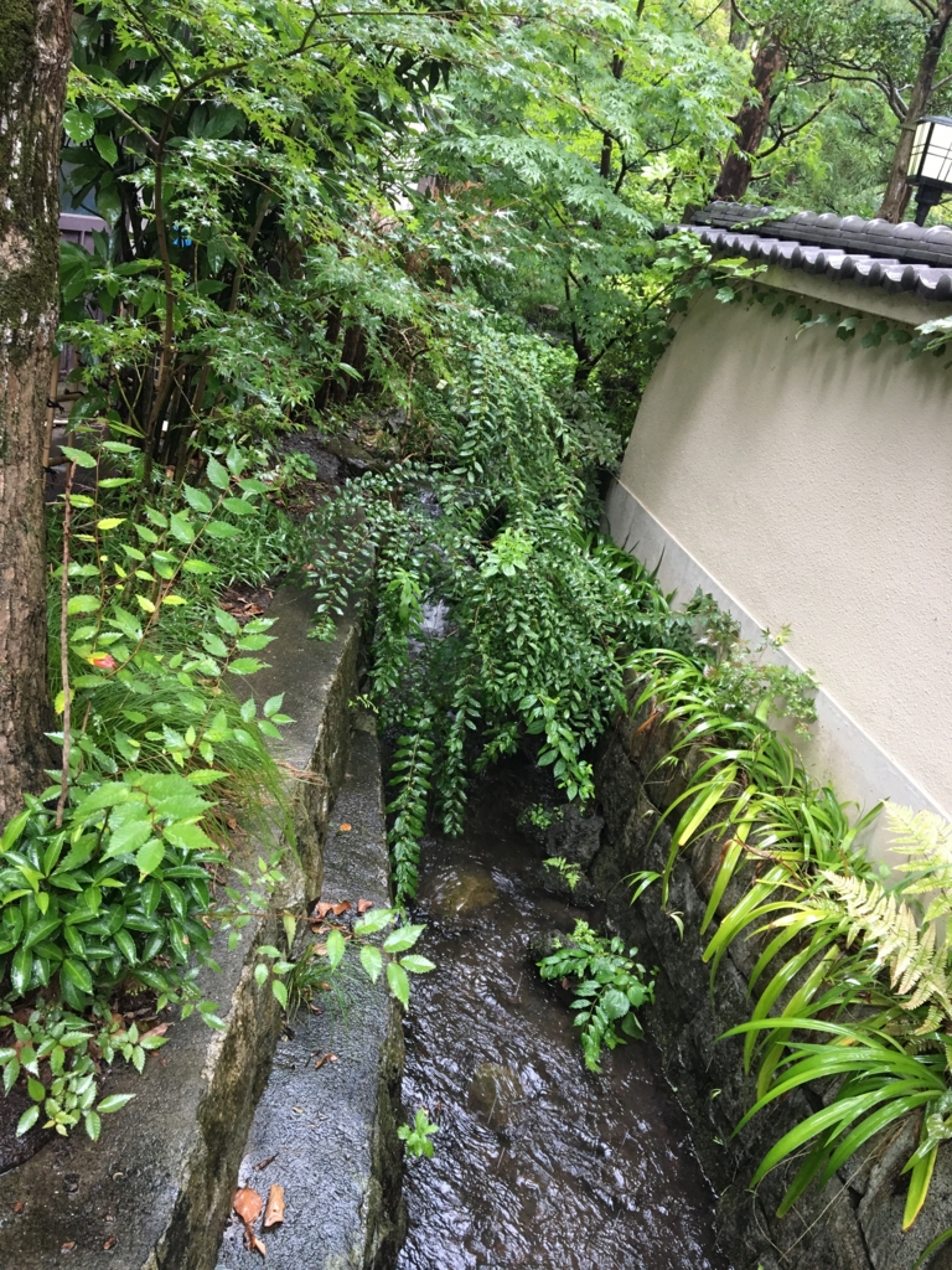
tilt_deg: -20.5
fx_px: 1063
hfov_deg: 48.2
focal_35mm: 29
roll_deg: -15.8
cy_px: 635
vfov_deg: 61.7
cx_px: 476
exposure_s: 1/30
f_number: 2.2
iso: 40
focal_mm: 4.15
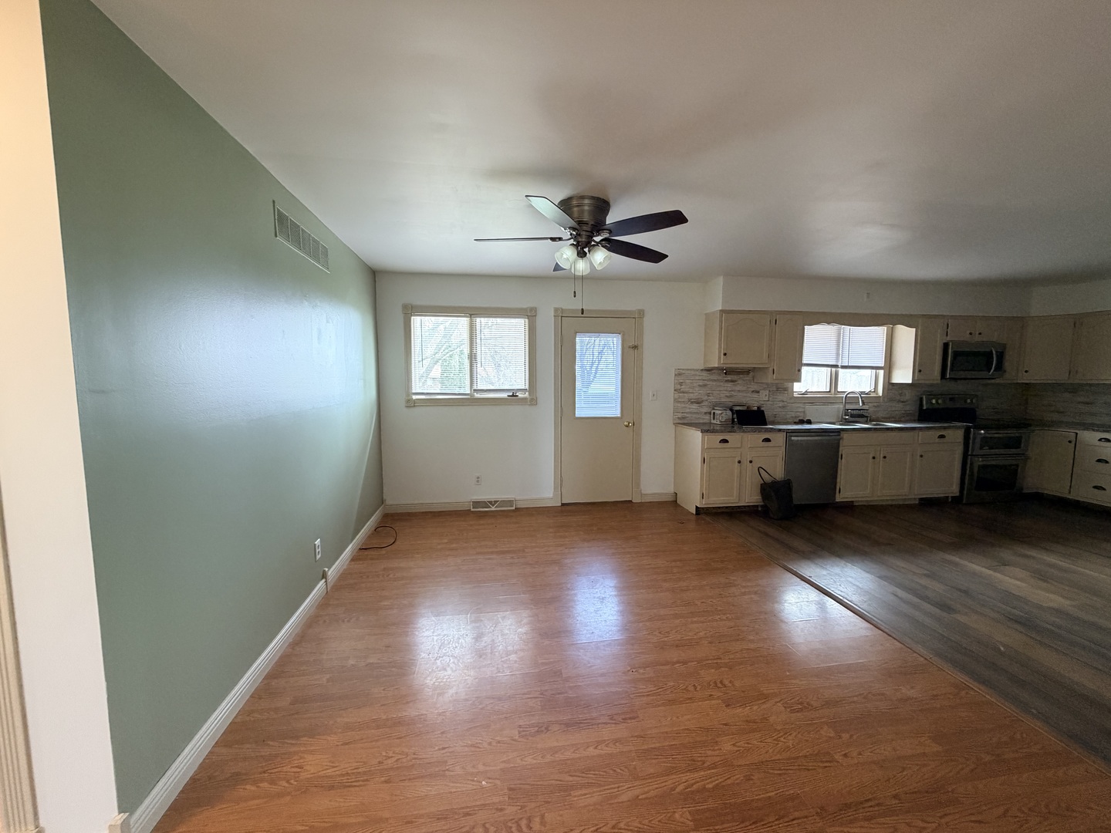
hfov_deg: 102.1
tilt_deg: -4.9
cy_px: 416
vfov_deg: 85.7
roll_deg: +0.0
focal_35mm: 14
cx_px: 556
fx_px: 449
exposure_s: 1/60
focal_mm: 2.22
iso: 320
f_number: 2.2
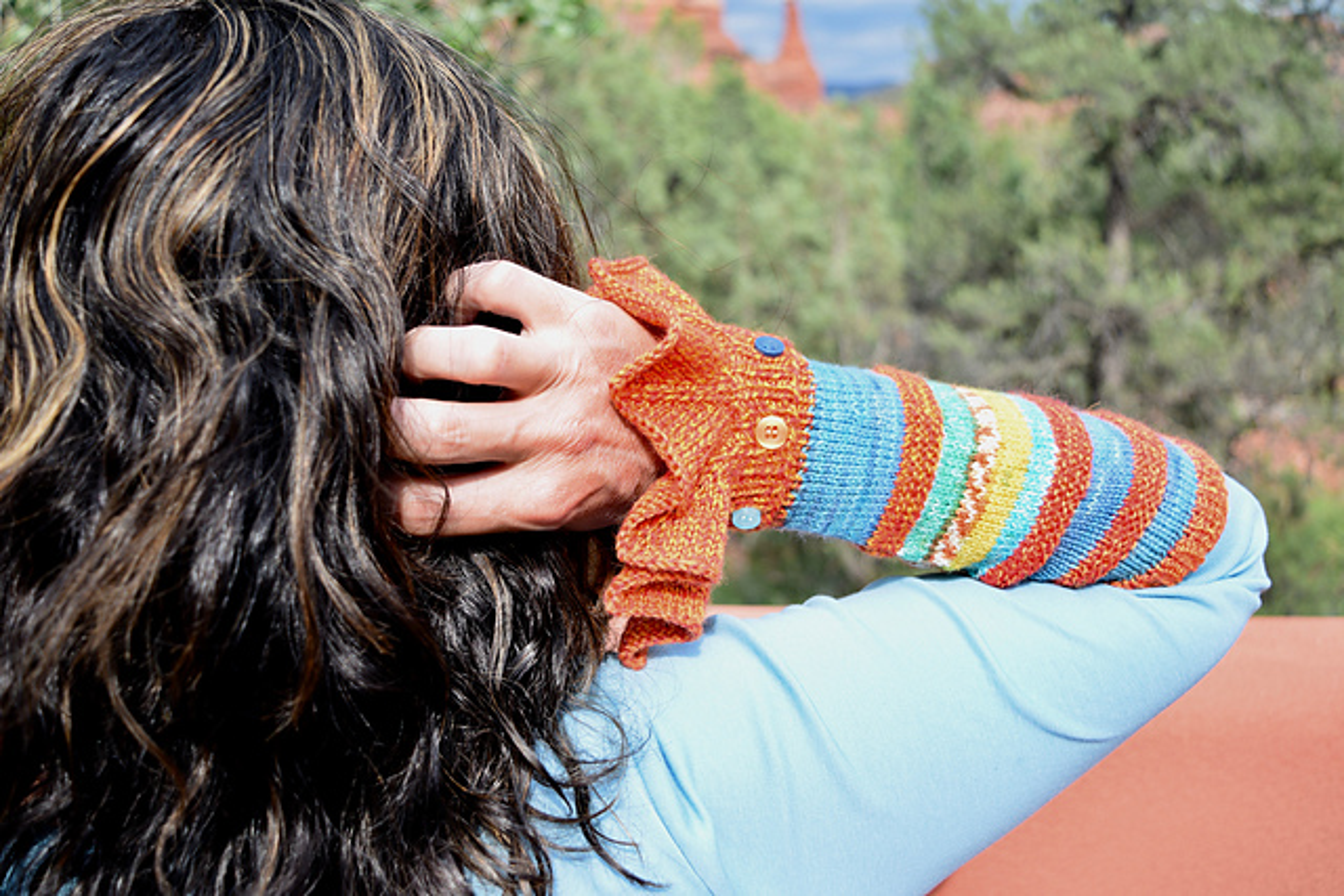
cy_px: 448
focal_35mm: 38
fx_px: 1400
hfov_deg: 51.3
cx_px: 672
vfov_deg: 35.5
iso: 100
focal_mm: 25
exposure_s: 1/125
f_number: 5
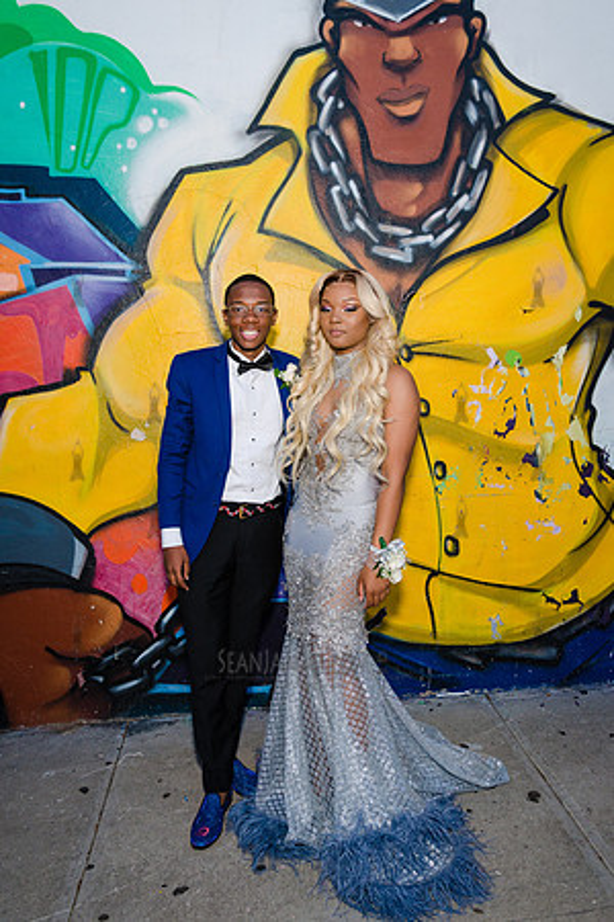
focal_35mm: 27
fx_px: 691
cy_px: 461
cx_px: 307
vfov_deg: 67.4
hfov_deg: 47.9
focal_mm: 27
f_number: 4.5
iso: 1000
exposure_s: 1/320
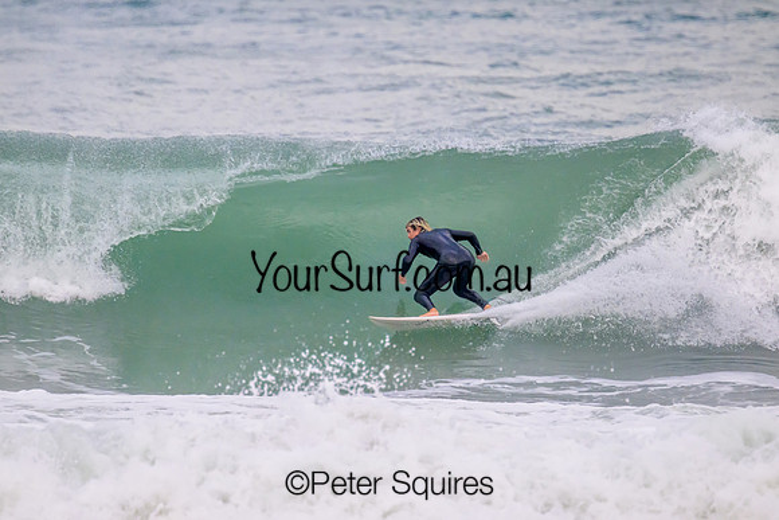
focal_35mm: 835
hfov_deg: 2.5
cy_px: 260
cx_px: 390
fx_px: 18080
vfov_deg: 1.6
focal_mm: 800
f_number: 11
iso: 3200
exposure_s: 1/2000
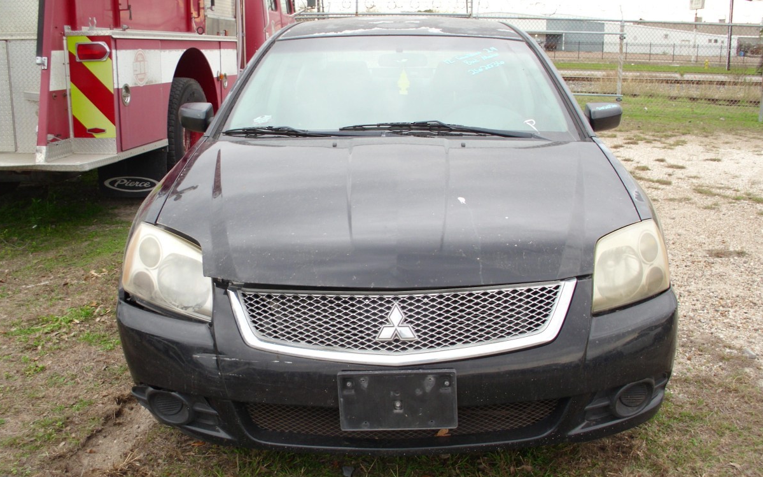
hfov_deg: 46.2
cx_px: 398
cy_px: 264
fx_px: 894
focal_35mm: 43
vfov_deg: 29.8
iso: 50
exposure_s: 1/60
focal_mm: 6.3
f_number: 2.9
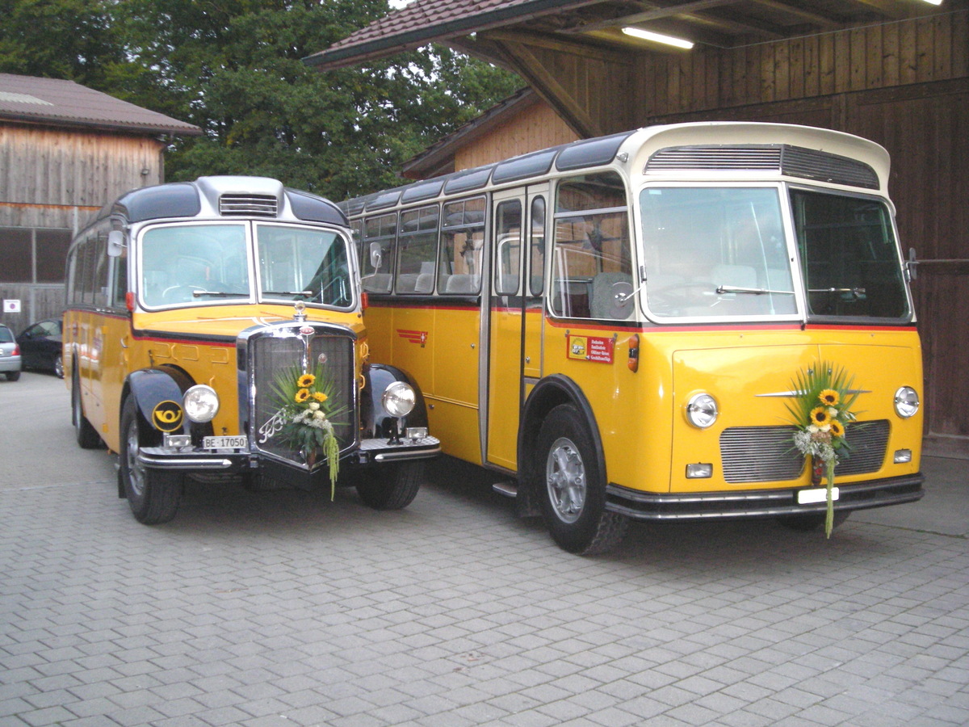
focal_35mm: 41
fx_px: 1148
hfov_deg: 45.8
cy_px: 364
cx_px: 484
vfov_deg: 35.1
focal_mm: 6.8
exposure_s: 1/60
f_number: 3.3
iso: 322
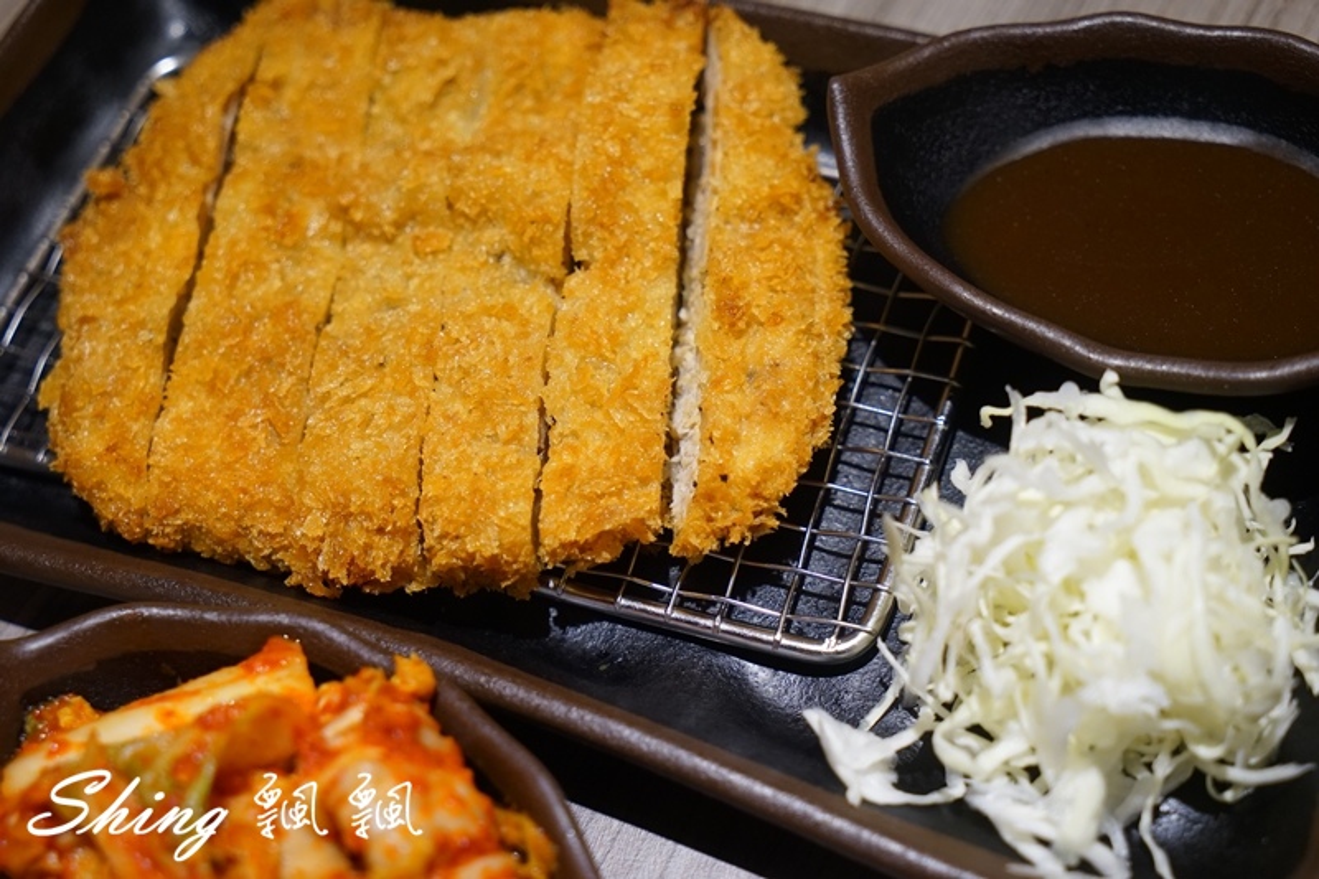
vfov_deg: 24.2
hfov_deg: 35.6
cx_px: 660
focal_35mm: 56
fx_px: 2051
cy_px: 440
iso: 1250
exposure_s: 1/60
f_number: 5
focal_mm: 56
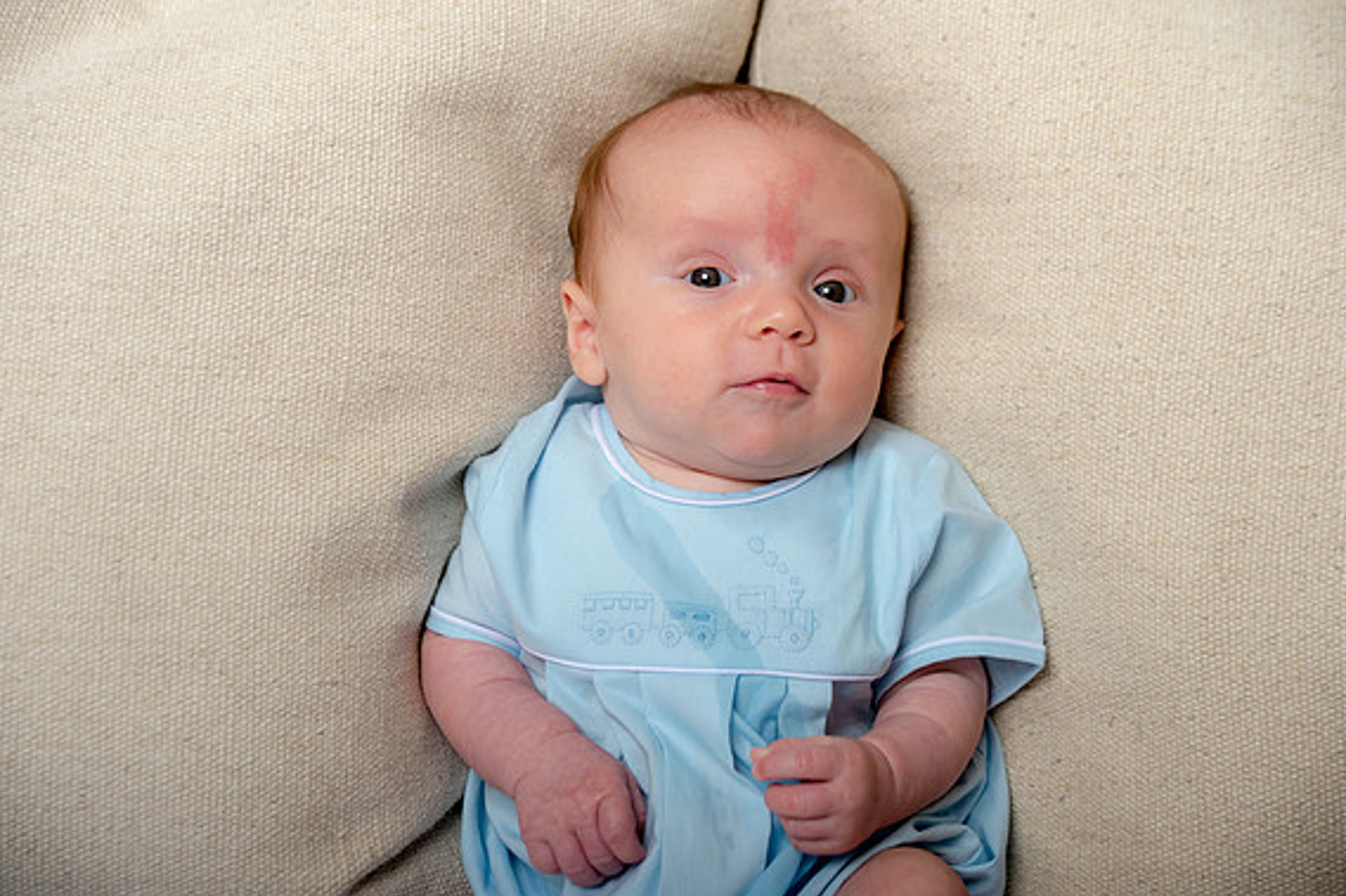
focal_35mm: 107
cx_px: 667
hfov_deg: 19.1
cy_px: 442
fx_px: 3999
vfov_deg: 12.8
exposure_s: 1/200
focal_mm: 105
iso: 250
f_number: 5.6
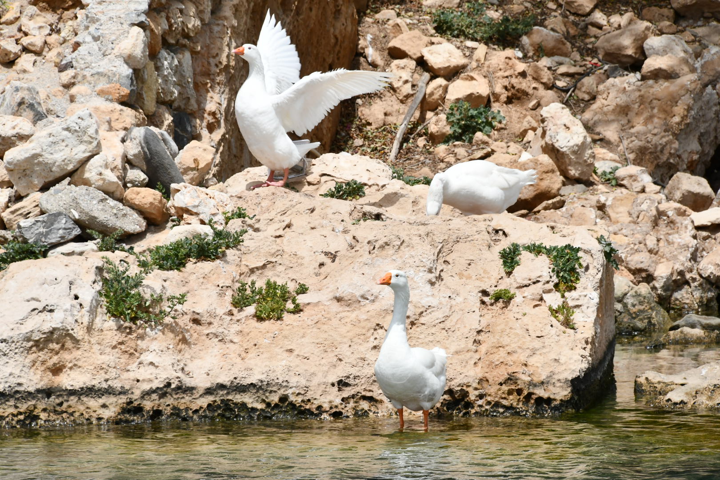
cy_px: 240
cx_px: 360
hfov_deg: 7.9
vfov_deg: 5.2
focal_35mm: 262
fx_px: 5240
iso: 640
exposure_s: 1/1000
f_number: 14
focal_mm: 175
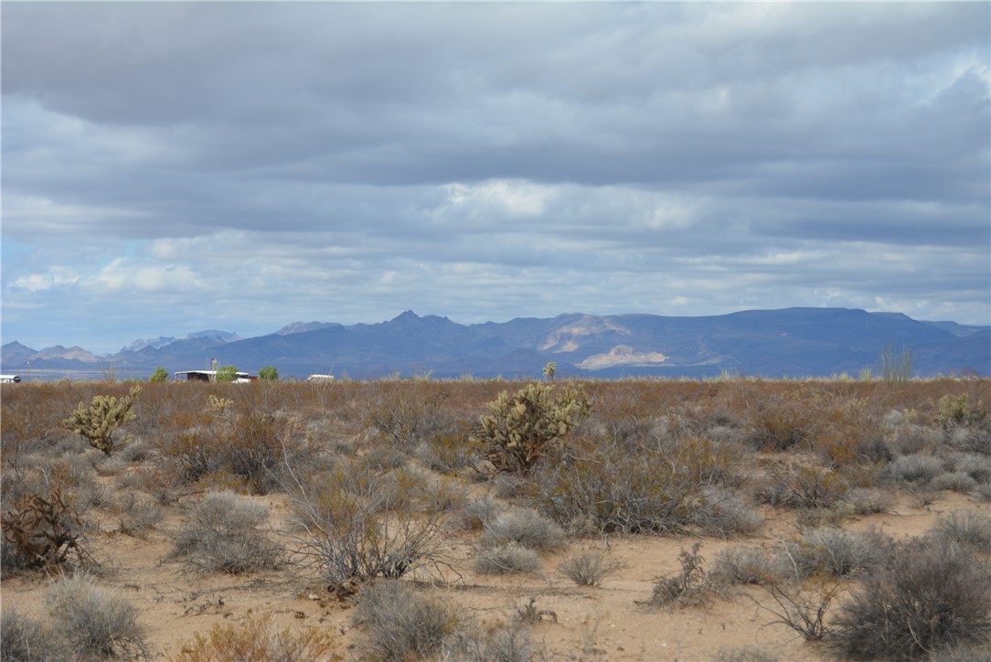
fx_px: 2272
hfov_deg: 24.6
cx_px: 496
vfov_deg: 16.6
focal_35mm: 82
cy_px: 331
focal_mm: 55
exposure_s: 1/1600
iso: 400
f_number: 7.1
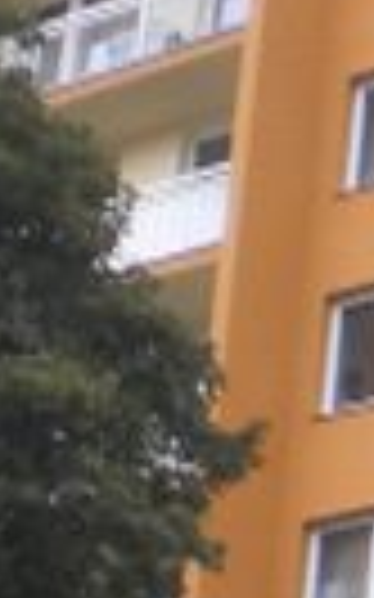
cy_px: 751
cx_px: 753
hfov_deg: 5.6
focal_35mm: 229
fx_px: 3739
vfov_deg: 9.0
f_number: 3.1
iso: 100
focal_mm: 6.3
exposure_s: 1/160
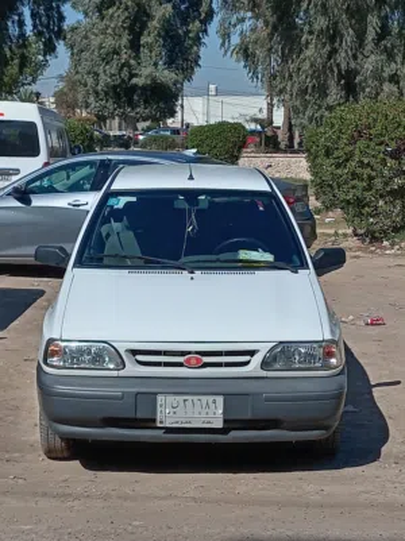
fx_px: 1109
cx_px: 202
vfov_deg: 27.4
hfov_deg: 20.7
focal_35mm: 71
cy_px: 270
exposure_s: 1/1145
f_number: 1.8
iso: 100
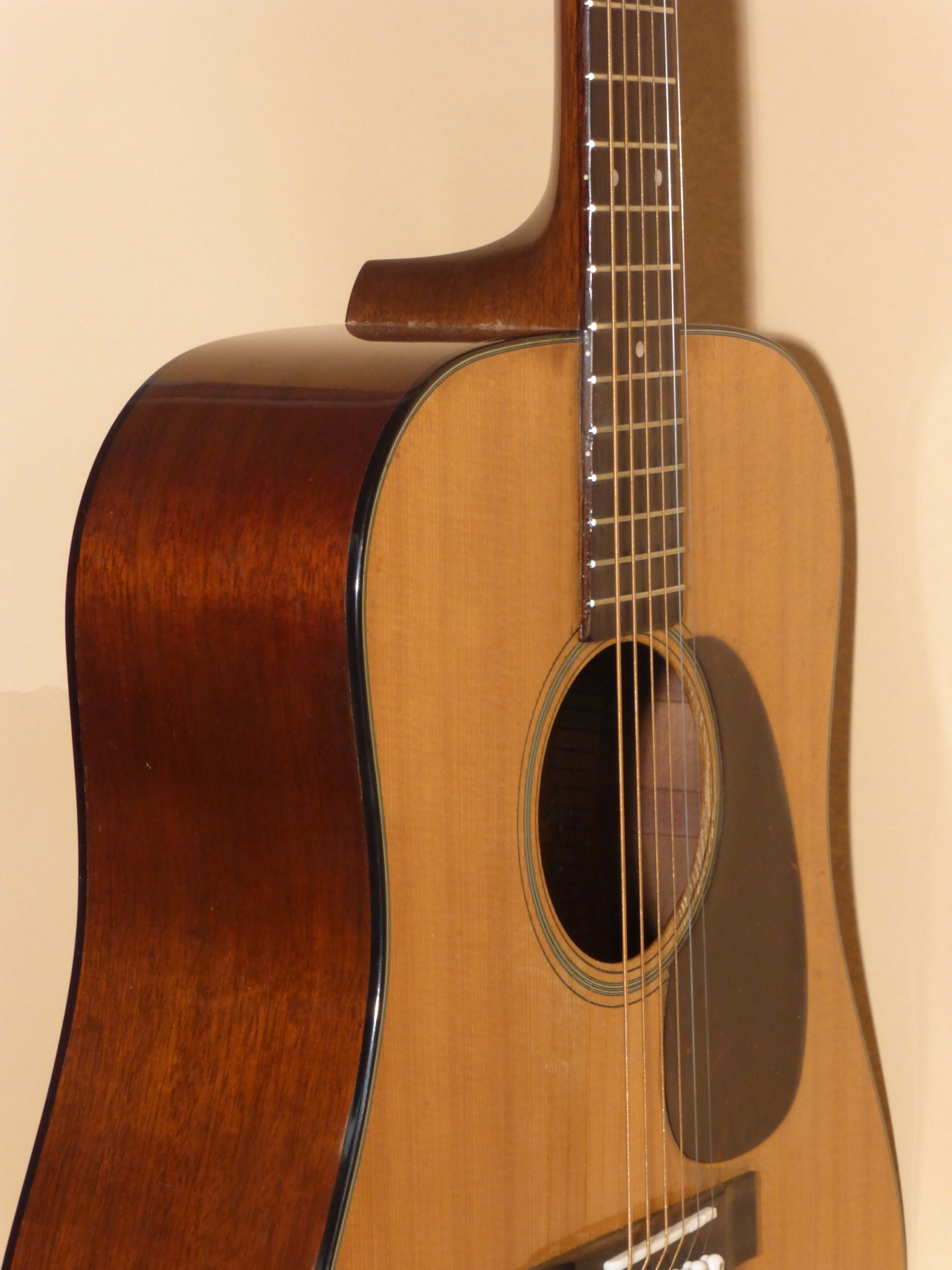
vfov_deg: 19.3
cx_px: 476
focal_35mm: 102
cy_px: 635
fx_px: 3741
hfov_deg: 14.5
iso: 320
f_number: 5.3
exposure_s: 1/80
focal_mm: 18.2
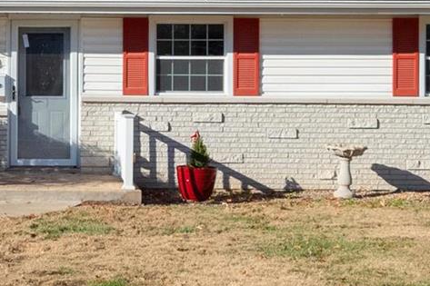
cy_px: 37
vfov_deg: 15.4
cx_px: 44
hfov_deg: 22.6
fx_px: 1051
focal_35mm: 88
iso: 400
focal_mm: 13
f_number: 9
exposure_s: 1/800
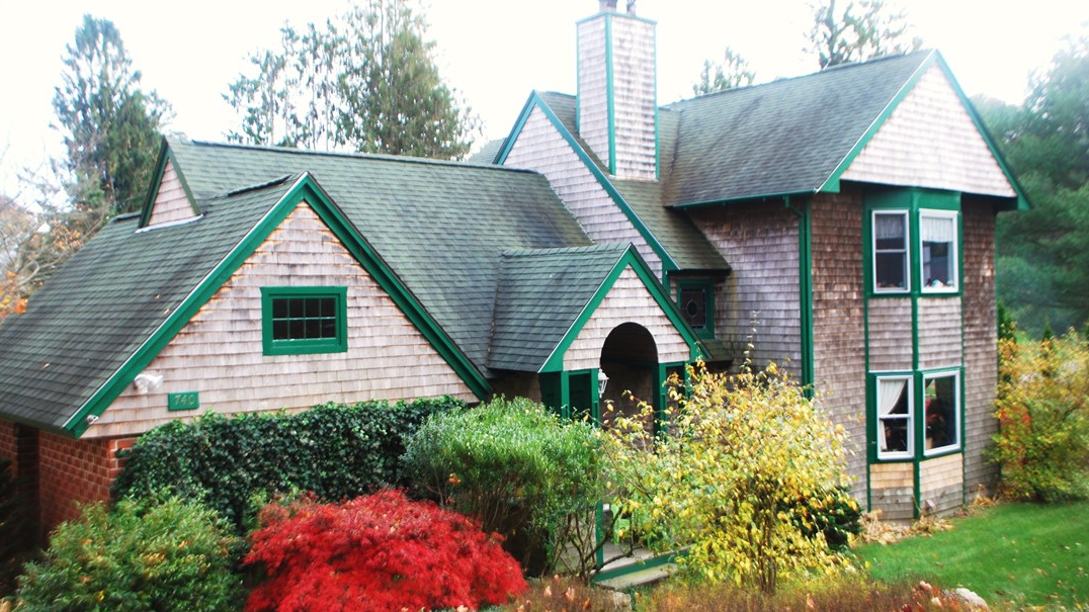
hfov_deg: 52.8
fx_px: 1097
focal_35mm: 38
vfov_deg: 31.2
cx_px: 543
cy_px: 301
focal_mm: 24
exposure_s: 1/100
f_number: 5
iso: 200
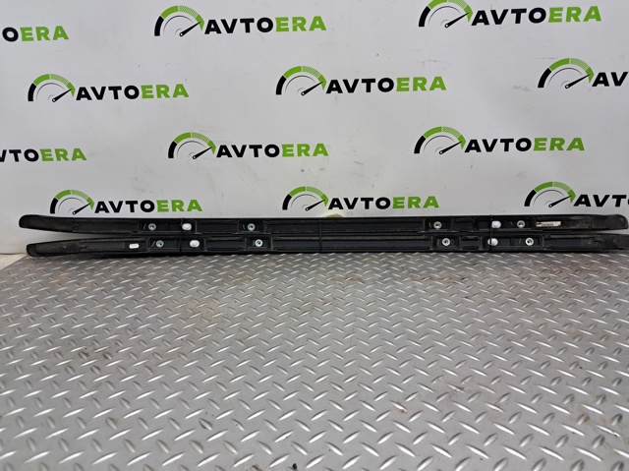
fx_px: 490
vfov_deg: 51.3
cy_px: 236
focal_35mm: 27
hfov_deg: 65.4
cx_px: 314
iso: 80
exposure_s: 1/50
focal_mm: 4
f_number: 1.8
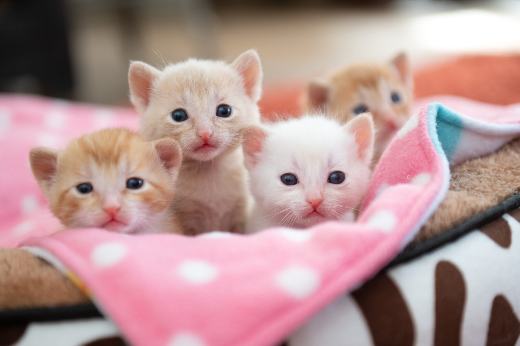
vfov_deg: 19.4
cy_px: 173
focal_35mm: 70
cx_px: 260
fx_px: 1010
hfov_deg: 28.9
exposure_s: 1/160
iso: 400
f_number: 2.8
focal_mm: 70
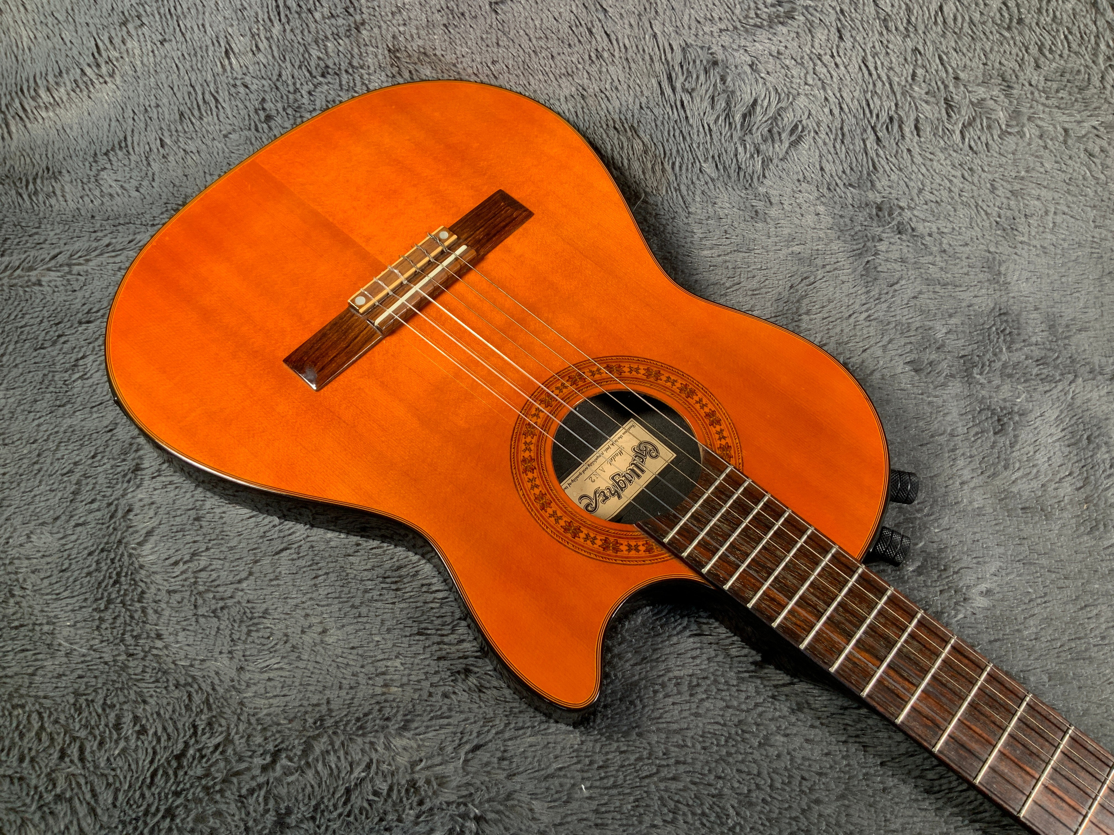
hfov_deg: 61.7
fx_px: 933
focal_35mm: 29
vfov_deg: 48.2
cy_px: 418
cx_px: 557
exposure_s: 1/104
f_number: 1.8
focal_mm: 3
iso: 32
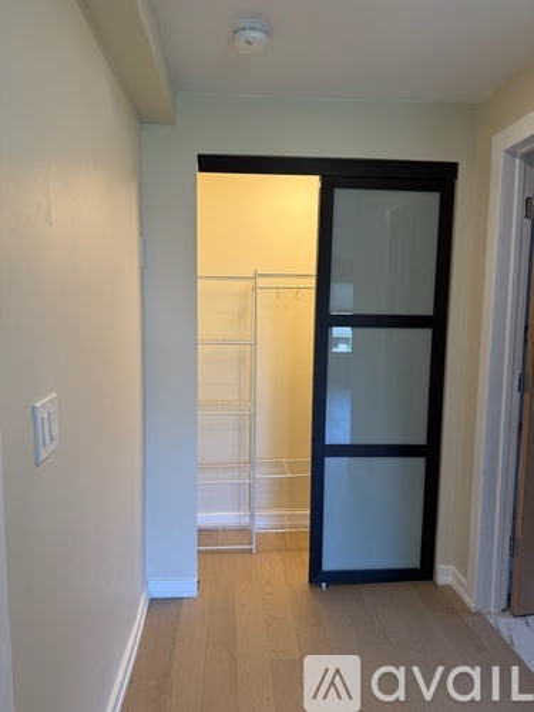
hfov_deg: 56.8
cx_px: 267
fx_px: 494
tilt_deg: -4.6
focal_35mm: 24
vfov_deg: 71.6
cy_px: 356
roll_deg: -0.5
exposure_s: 1/140
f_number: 1.78
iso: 100
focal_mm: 6.76
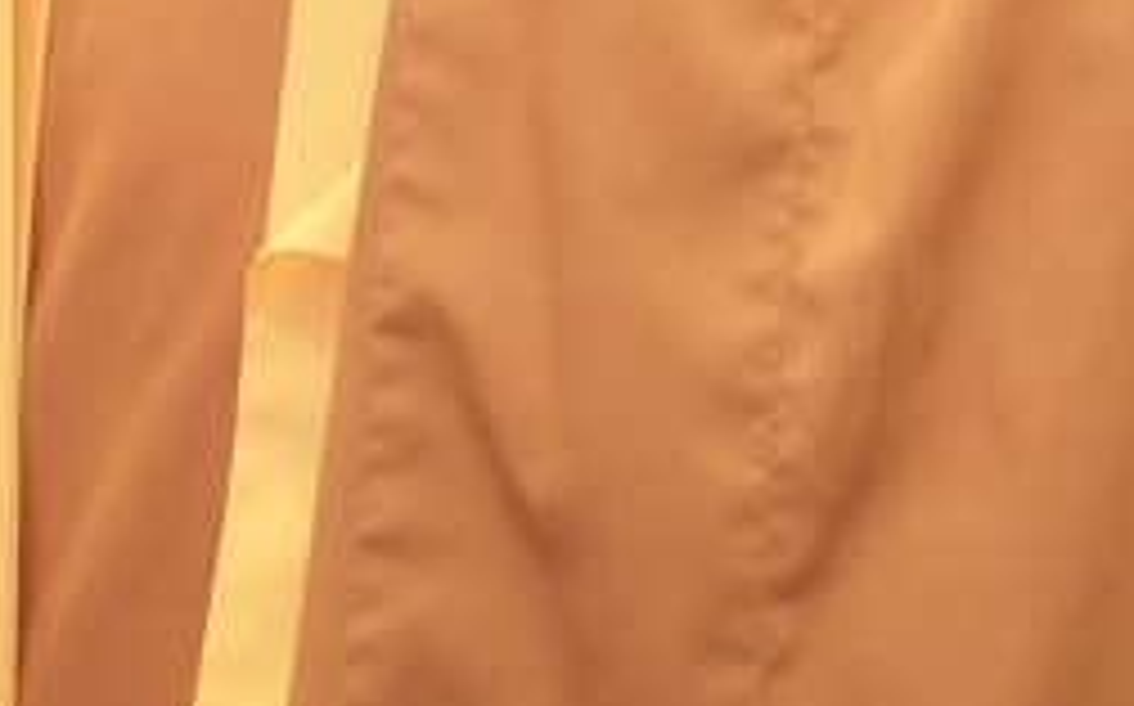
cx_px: 441
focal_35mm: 446
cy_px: -1243
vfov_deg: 2.9
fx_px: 13771
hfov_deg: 4.7
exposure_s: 1/125
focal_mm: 113
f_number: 2.8
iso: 1600
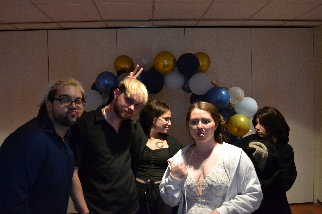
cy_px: 107
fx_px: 268
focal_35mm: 30
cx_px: 161
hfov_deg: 61.9
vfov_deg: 43.6
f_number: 3.5
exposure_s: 1/60
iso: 2500
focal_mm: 20
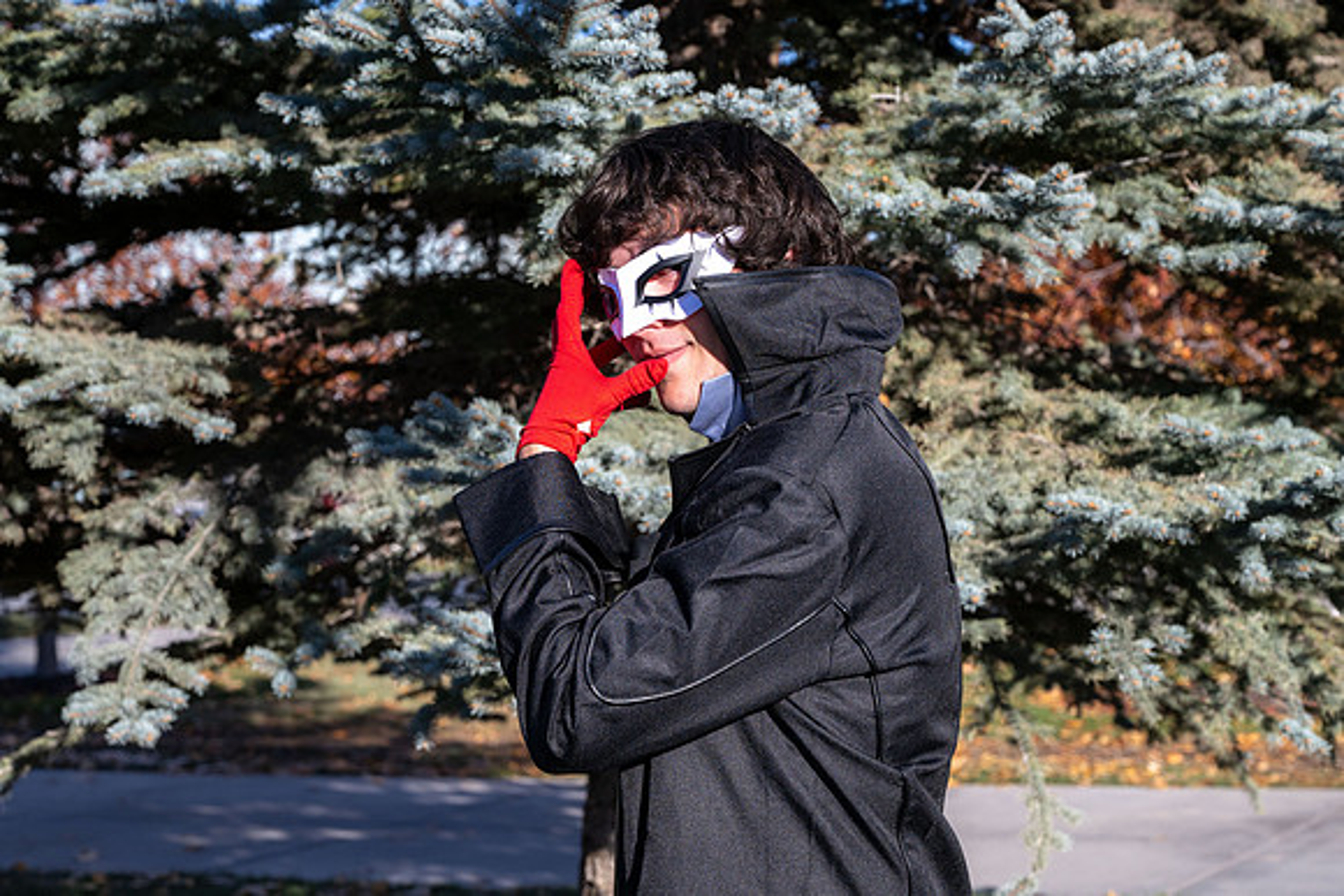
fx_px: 3171
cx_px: 679
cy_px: 502
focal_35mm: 85
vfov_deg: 16.1
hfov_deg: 23.9
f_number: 6.3
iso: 250
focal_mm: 70
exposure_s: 1/1250
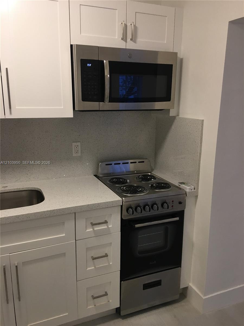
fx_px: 273
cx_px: 122
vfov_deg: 61.7
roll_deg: +0.3
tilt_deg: -12.0
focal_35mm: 29
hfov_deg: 48.2
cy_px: 163
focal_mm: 4.15
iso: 40
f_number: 2.2
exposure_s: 1/15
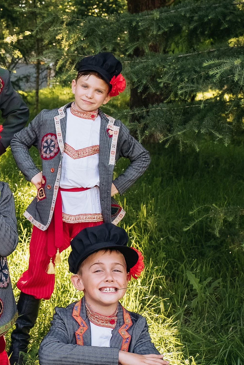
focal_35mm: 90
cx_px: -29
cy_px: 135
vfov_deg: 22.6
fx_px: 914
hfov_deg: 14.8
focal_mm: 35
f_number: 6.3
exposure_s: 1/500
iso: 1000
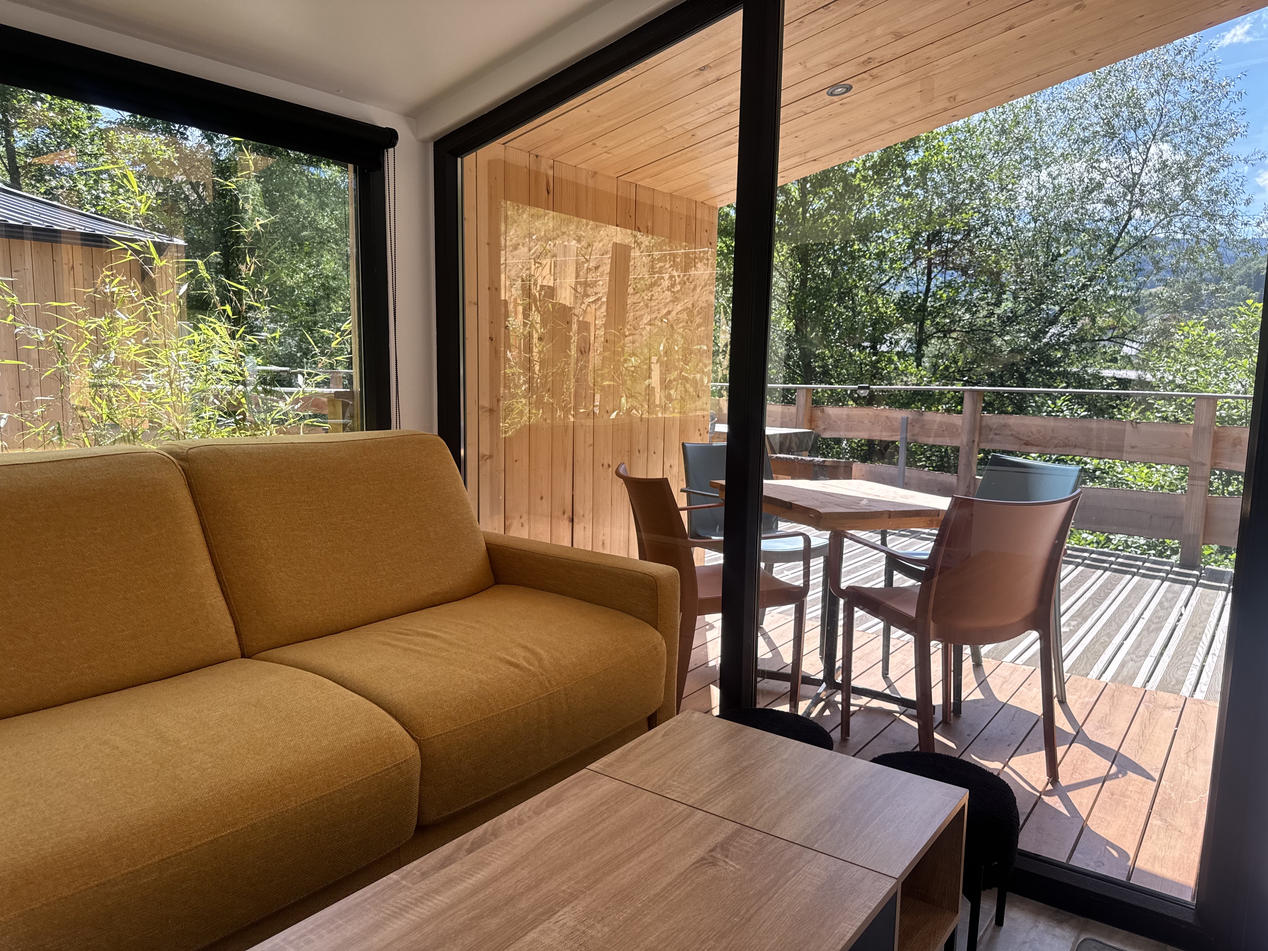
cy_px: 476
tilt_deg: -7.5
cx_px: 634
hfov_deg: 71.6
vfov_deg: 56.8
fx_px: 879
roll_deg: -1.7
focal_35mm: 24
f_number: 1.78
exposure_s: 1/412
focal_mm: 6.76
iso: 80
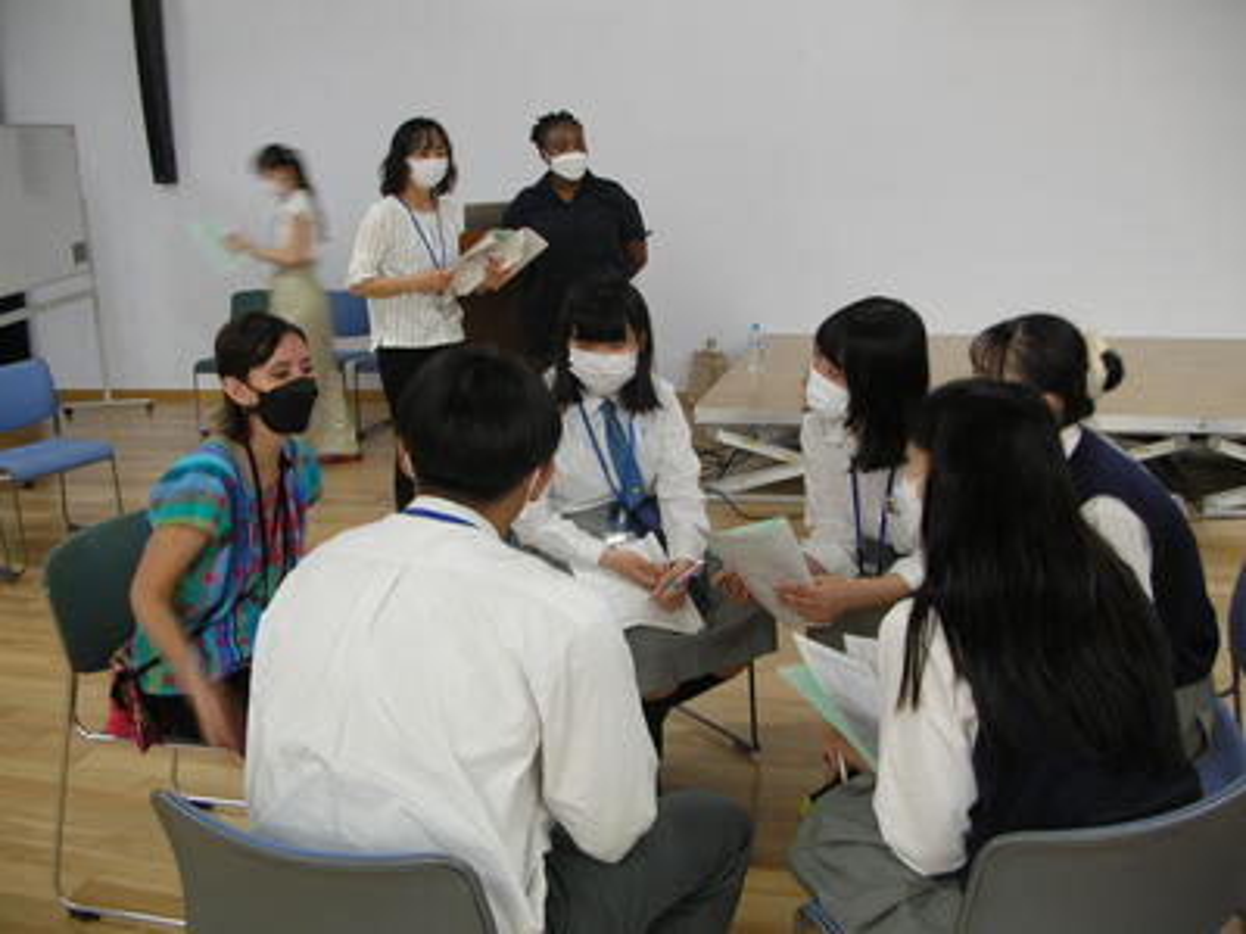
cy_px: 467
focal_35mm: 35
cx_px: 623
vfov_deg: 40.7
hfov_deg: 52.6
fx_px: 1260
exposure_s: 1/9.6
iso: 50
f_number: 2.8
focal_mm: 5.8
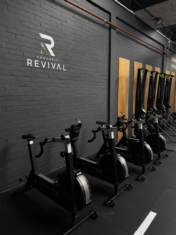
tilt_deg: -6.7
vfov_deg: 69.4
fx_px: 169
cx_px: 85
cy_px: 113
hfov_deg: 54.9
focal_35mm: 25
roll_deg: +1.0
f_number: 1.78
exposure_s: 1/142
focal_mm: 6.76
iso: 64
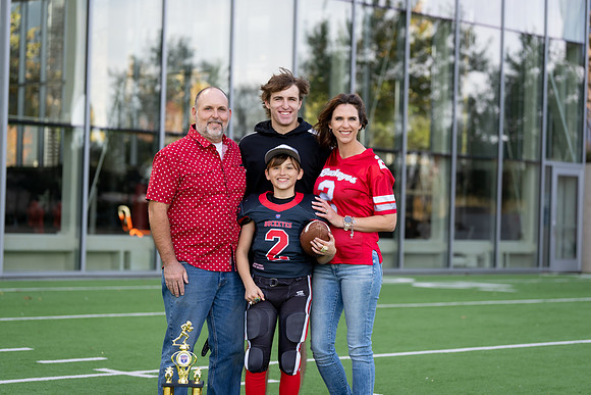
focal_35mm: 91
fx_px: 1494
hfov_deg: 22.4
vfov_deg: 15.0
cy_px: 198
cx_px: 296
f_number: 2.8
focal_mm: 91
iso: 100
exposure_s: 1/400
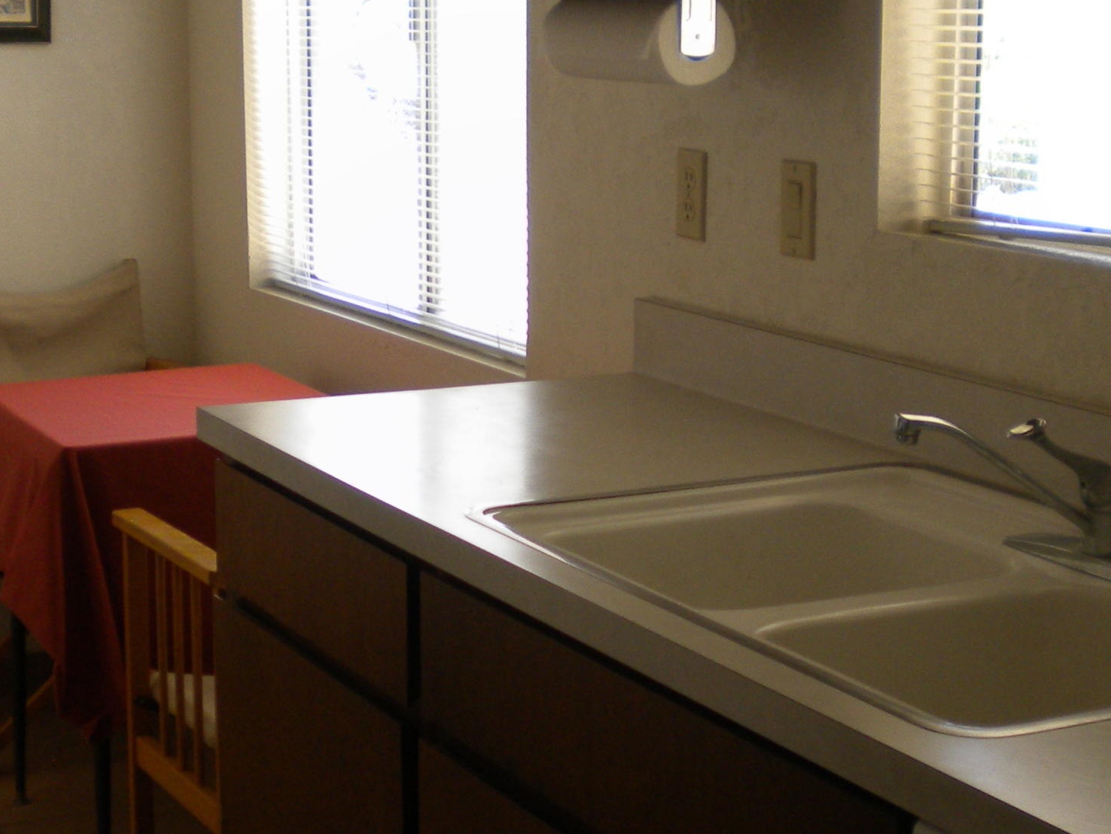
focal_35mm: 72
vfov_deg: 20.4
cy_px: 454
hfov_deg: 27.0
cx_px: 530
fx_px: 2311
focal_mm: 6.3
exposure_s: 1/66.1
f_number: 3.1
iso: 112
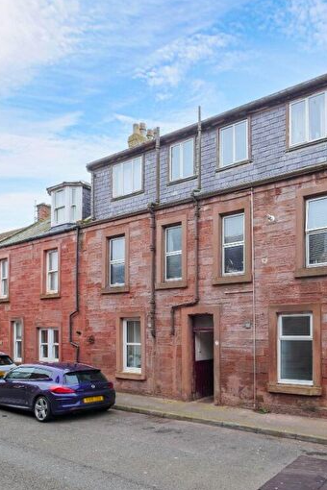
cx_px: 253
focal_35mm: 20
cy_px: 241
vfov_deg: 84.0
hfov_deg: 58.1
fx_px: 272
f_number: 5.6
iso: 200
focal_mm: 7
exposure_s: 1/200
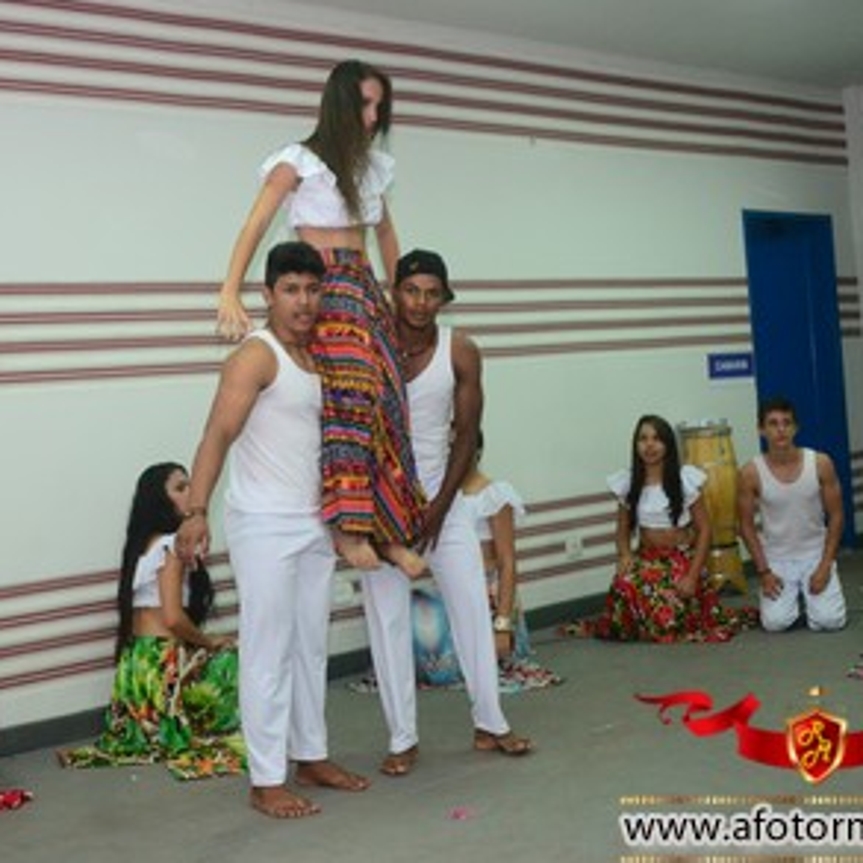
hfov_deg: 36.0
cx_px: 374
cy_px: 436
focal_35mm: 47
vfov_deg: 36.1
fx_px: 1326
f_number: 3.8
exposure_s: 1/160
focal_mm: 24
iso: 1600
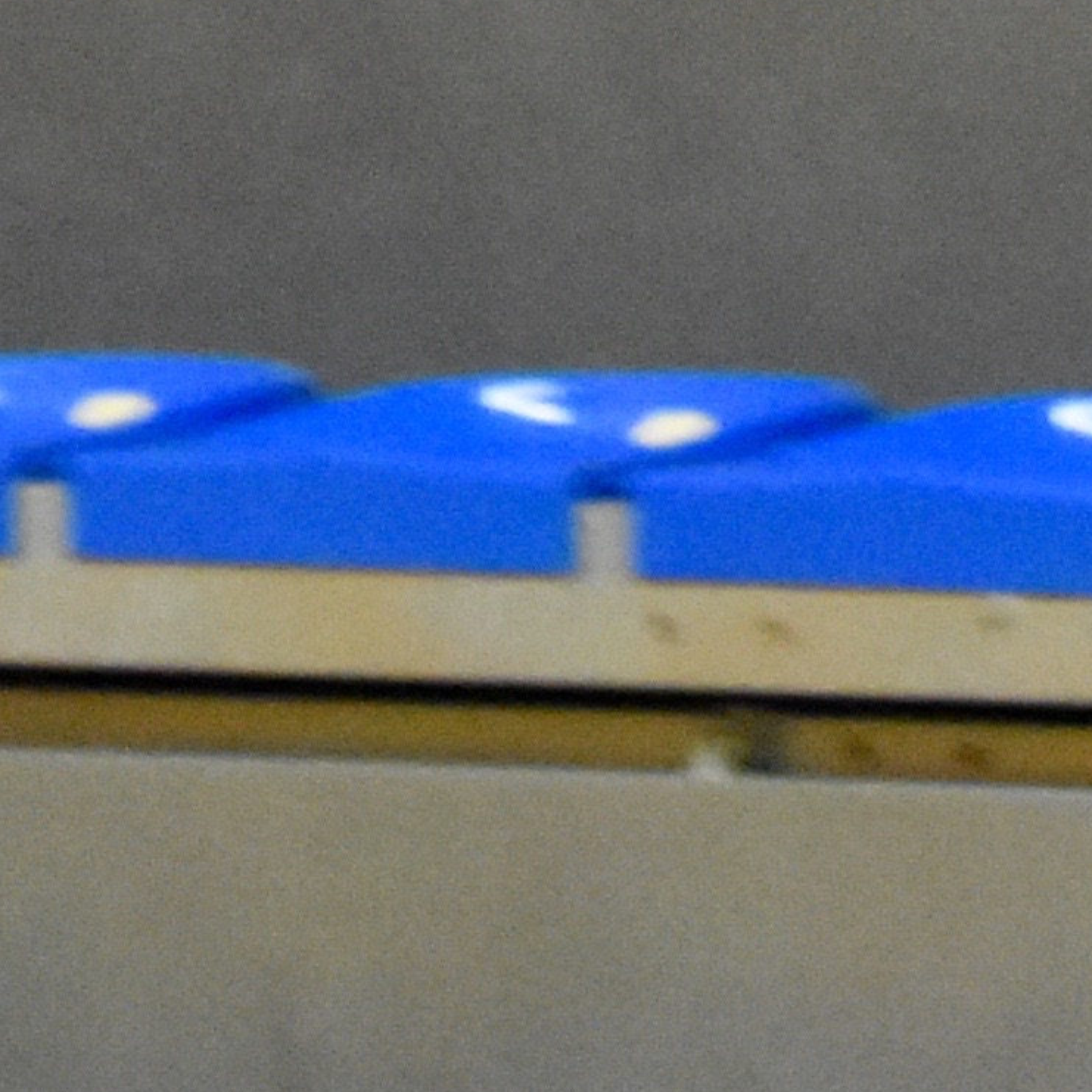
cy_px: 1583
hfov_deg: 0.8
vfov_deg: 0.8
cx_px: -908
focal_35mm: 2272
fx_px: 81088
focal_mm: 220
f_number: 5.3
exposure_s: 1/200
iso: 5000
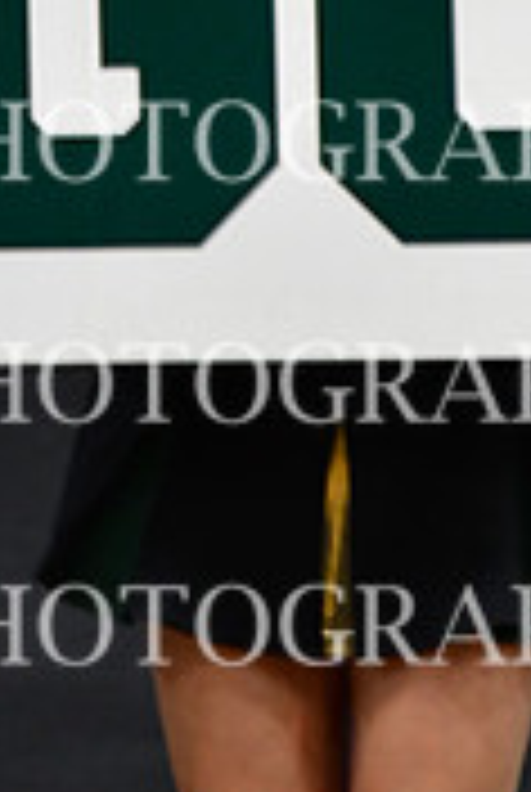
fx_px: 21728
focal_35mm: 986
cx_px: -142
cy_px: -464
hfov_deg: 1.4
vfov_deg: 2.1
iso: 4000
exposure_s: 1/500
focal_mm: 200
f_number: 3.5
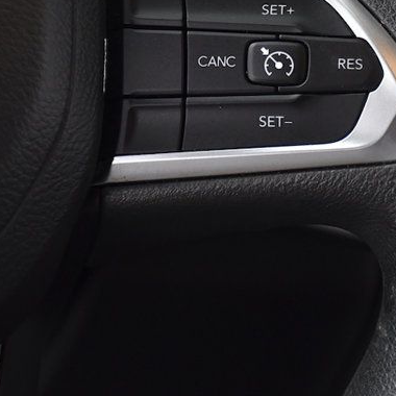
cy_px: 77
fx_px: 2136
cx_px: 245
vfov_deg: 10.6
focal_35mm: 165
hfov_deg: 10.6
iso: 1250
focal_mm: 48
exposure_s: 1/200
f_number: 4.5
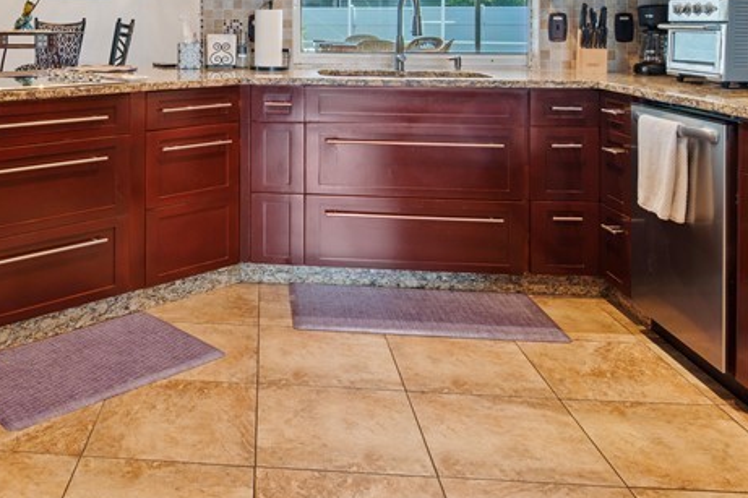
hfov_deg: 51.1
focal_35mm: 33
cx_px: 84
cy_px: -26
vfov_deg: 35.2
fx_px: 685
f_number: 8
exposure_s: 1
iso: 400
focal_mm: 14
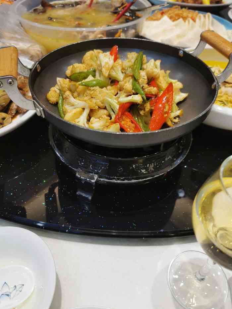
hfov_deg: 51.4
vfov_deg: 65.3
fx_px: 241
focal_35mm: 27
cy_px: 154
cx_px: 116
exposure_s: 1/100
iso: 64
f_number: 1.6
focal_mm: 5.56
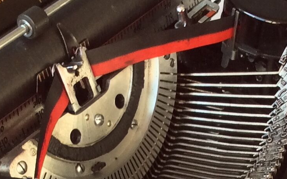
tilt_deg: -48.3
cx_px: 132
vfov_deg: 10.7
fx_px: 931
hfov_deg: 17.5
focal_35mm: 119
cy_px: 250
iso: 32
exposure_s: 1/50
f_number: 2.4
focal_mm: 3.3
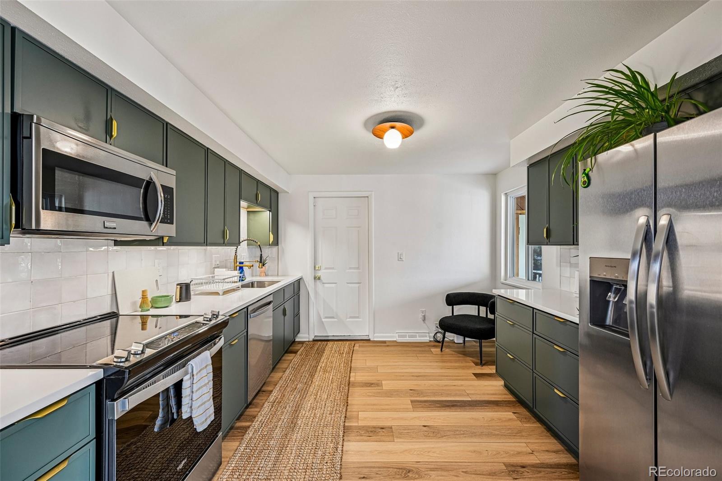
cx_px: 361
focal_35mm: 14
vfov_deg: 81.2
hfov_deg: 104.3
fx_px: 281
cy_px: 240
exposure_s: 1/15
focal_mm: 14
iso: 320
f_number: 8
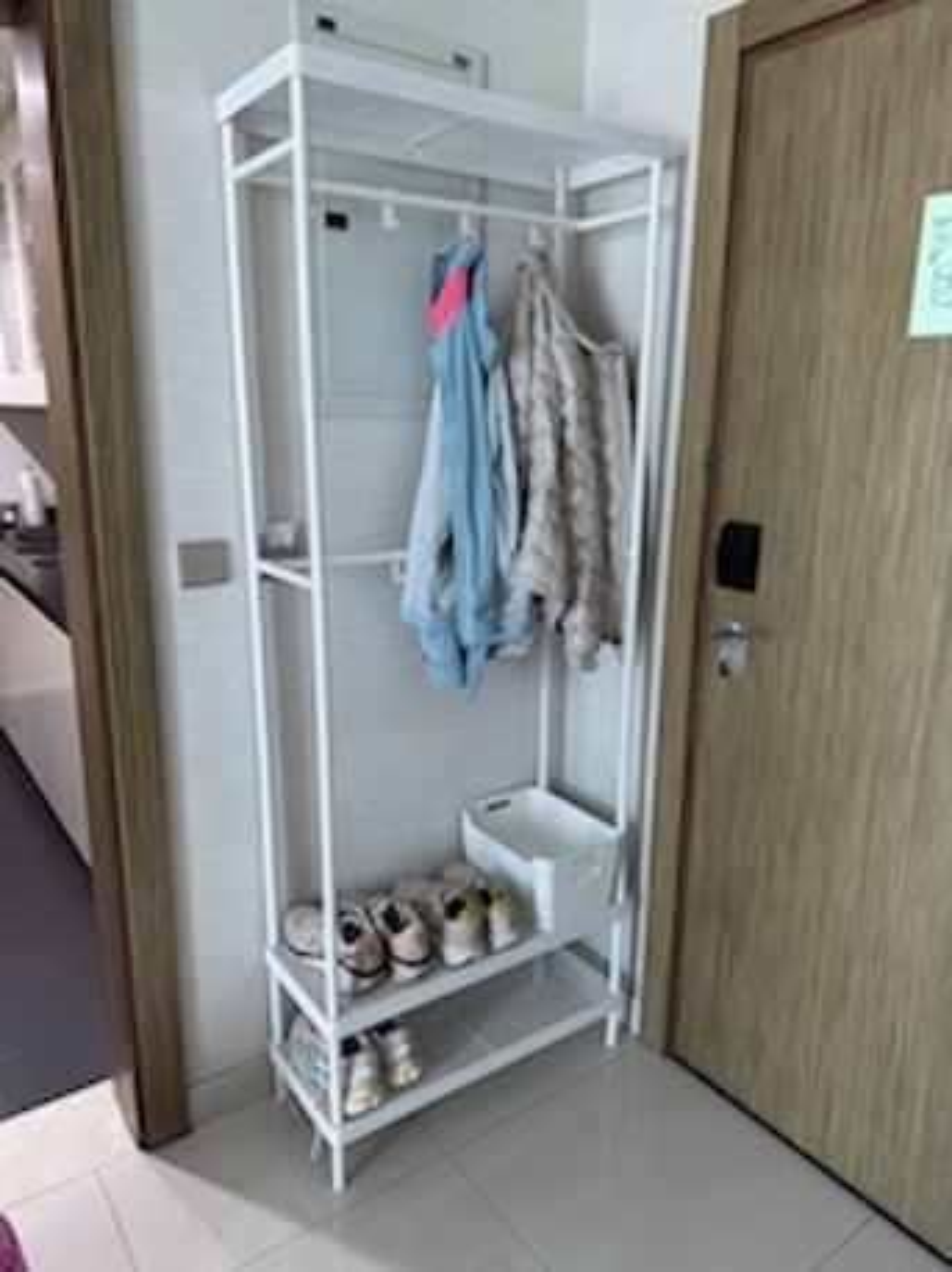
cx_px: 476
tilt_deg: -13.2
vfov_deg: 71.6
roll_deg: -0.9
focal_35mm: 24
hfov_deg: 56.8
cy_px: 636
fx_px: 881
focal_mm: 6.76
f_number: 1.78
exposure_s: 1/60
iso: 200
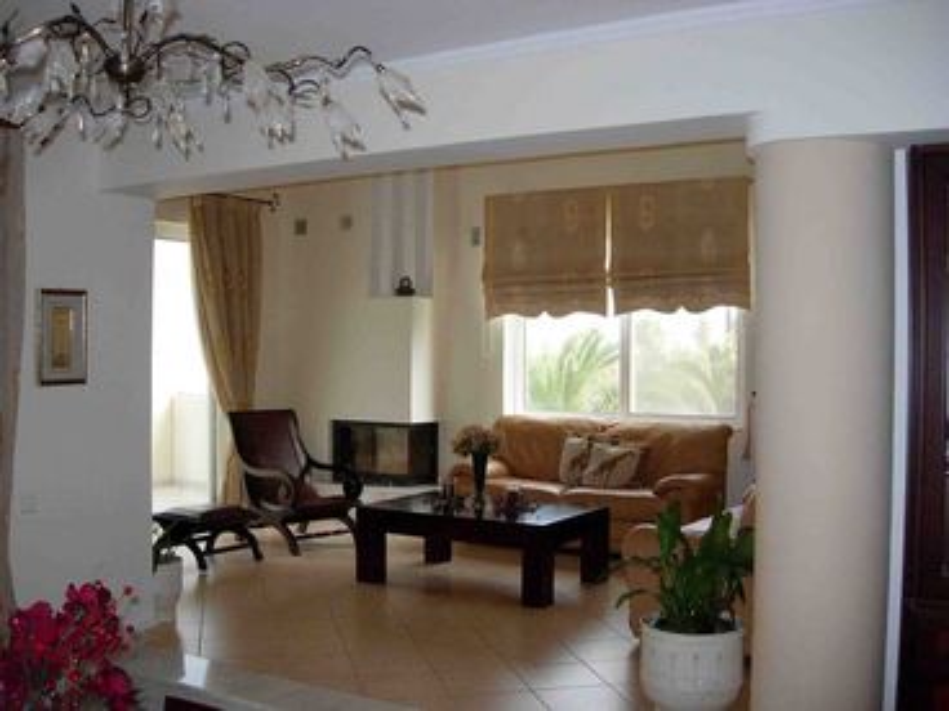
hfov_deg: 49.0
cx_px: 474
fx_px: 1042
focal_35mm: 38
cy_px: 356
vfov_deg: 37.7
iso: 200
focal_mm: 7.8
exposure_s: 1/430
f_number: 2.8
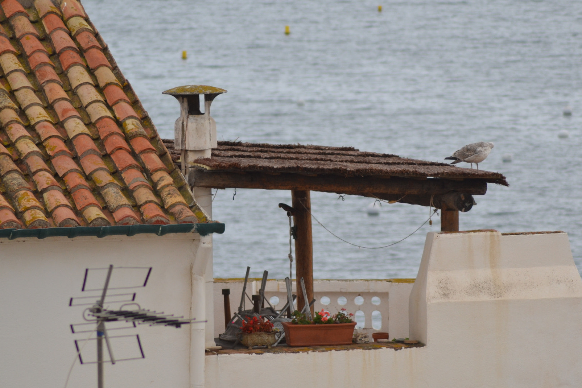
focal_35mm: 402
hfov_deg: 5.1
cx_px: 321
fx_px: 6498
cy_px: 186
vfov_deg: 3.4
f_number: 4.8
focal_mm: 210
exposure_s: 1/1250
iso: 400
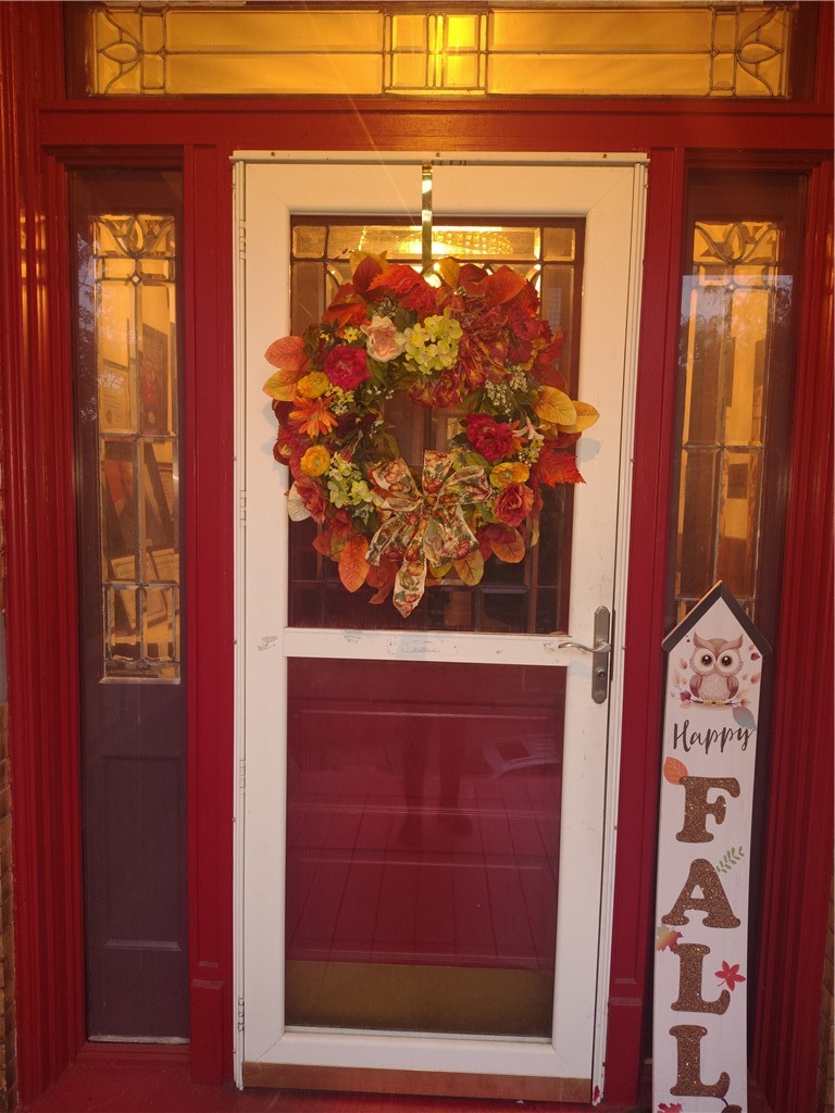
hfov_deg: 56.8
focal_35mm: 24
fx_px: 772
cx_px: 418
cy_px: 556
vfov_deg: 71.6
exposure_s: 1/60
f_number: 1.8
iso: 819
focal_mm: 5.56
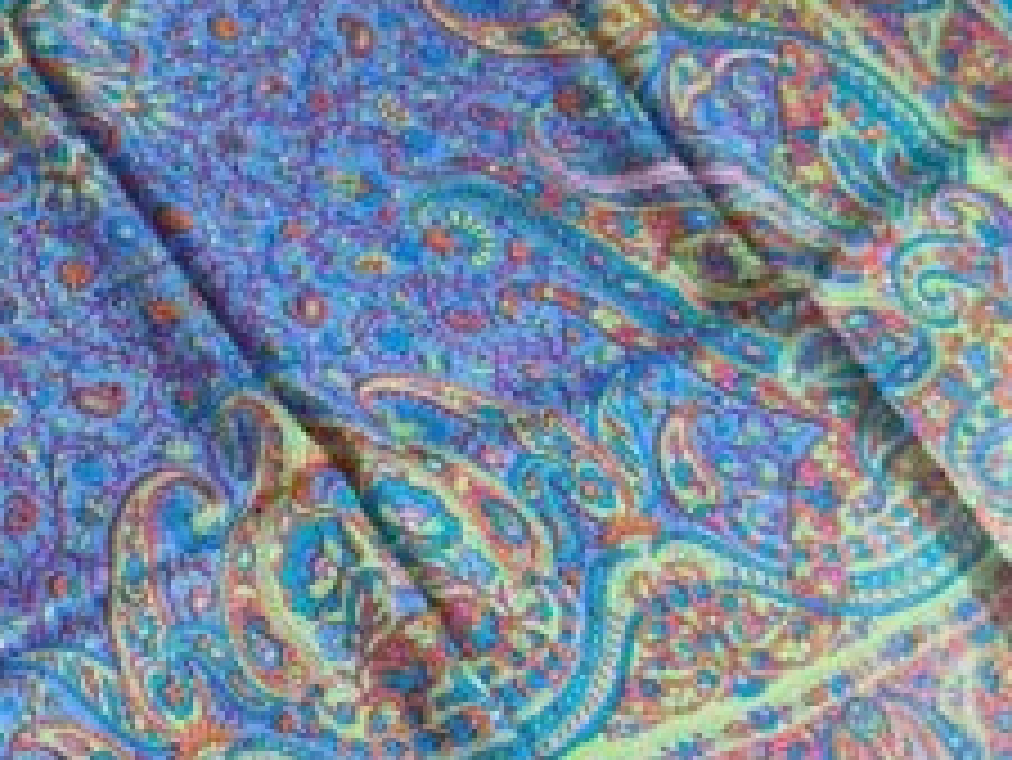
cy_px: 367
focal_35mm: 81
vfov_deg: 18.2
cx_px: -175
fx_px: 2369
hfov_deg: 22.4
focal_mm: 5.4
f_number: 1.8
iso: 320
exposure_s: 1/120
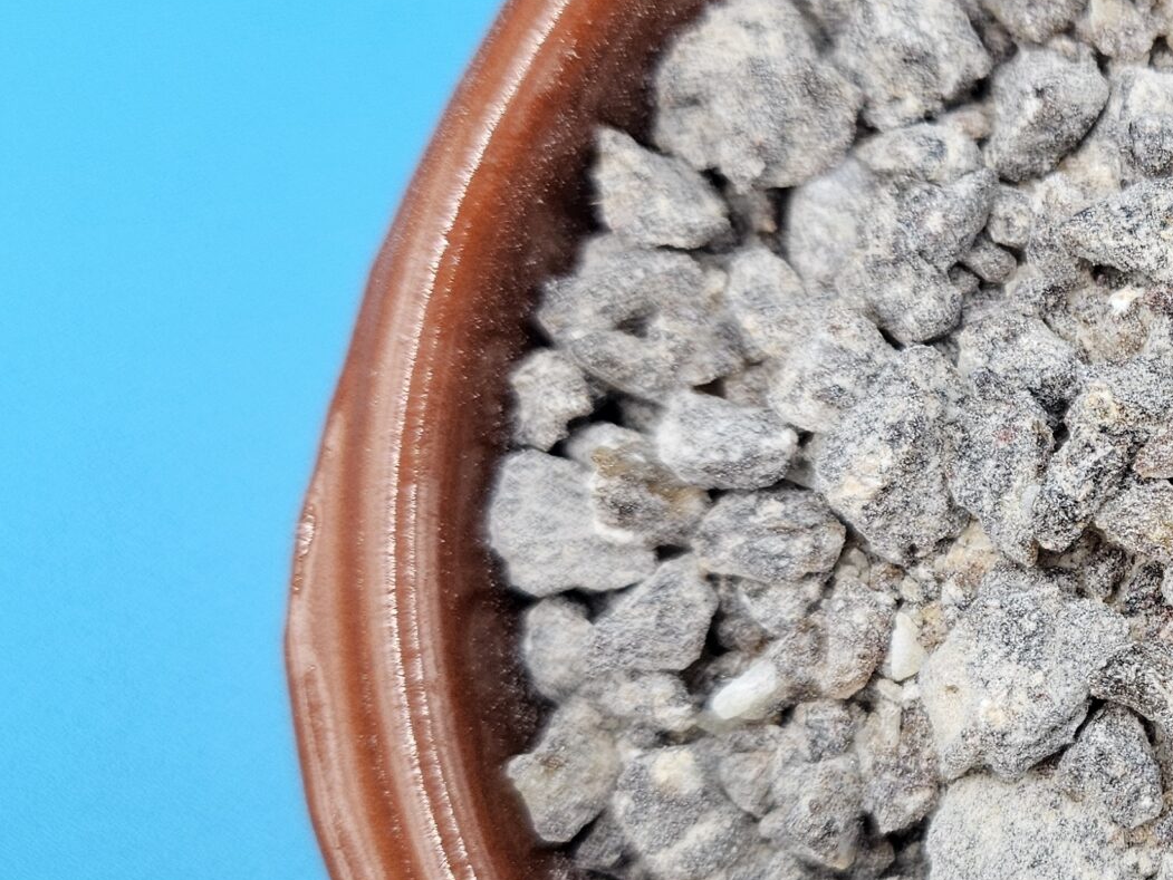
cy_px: 538
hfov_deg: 30.2
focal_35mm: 56
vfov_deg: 26.1
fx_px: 1898
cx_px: 1339
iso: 100
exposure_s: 1/180
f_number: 1.8
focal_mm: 5.4
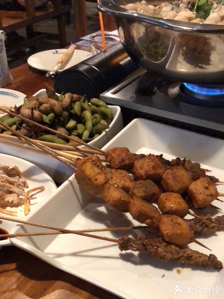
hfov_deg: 44.2
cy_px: 150
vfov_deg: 56.8
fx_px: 276
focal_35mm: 32
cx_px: 112
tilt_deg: -37.5
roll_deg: -2.0
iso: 640
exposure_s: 1/50
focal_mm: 4
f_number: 1.8
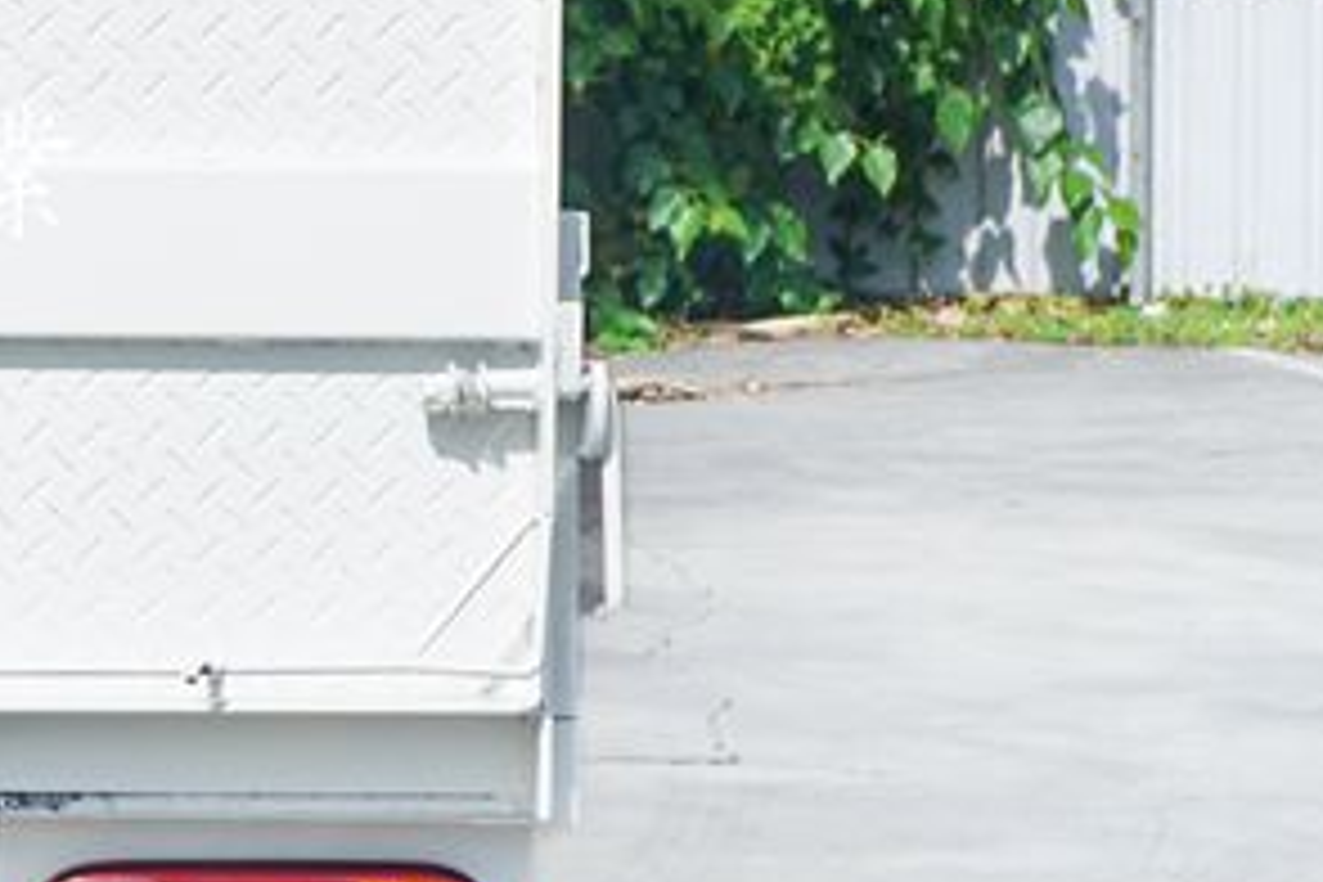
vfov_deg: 9.1
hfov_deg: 13.0
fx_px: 5512
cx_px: -590
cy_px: 178
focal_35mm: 150
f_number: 8
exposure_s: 1/320
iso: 100
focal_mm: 43
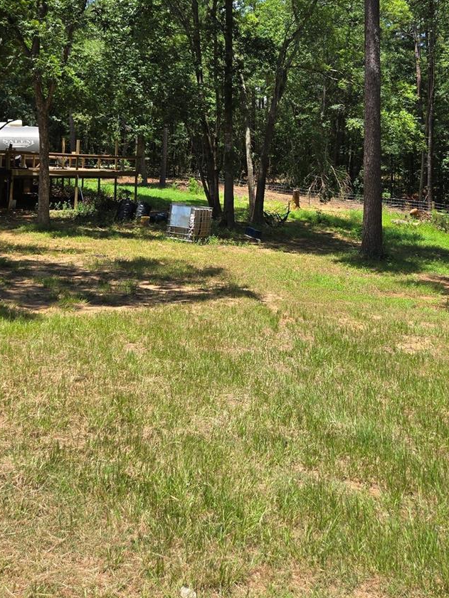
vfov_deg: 43.2
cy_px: 143
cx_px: 255
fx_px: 726
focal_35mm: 42
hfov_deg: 34.3
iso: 25
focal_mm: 5.4
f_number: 1.8
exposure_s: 1/932
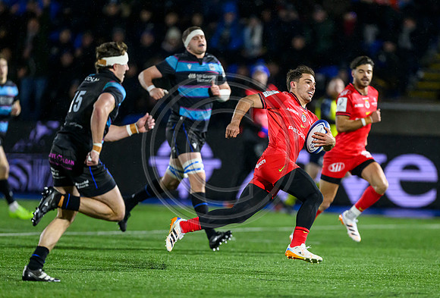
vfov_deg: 2.6
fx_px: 6533
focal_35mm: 532
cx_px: 251
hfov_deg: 3.9
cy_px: 190
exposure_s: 1/2500
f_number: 3.2
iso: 6400
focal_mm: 400
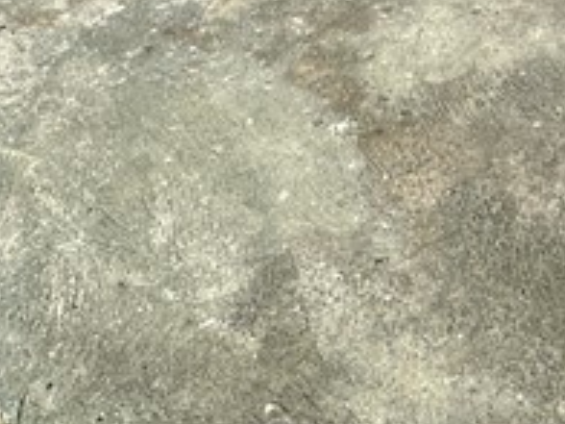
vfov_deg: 13.3
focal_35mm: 73
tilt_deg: +2.9
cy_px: -663
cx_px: 571
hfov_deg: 25.3
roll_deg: +0.6
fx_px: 1192
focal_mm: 2.22
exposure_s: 1/1473
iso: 40
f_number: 2.2
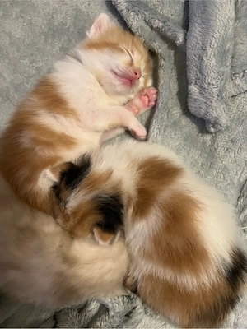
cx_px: 124
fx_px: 247
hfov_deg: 53.1
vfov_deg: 67.3
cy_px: 164
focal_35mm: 26
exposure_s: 1/33
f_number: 1.5
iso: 500
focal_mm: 5.7
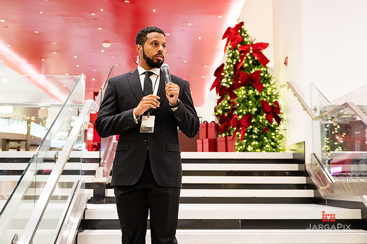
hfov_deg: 39.9
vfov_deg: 27.1
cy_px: 114
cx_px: 188
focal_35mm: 50
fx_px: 506
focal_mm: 45
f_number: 3.2
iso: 1250
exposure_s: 1/160
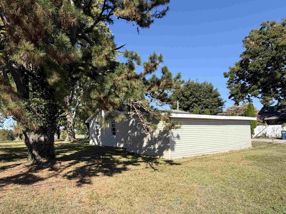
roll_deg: +0.9
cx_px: 107
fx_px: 174
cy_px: 128
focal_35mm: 21
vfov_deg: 62.9
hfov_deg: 77.5
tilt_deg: +1.4
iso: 40
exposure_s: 1/770
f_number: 2.2
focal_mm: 2.22
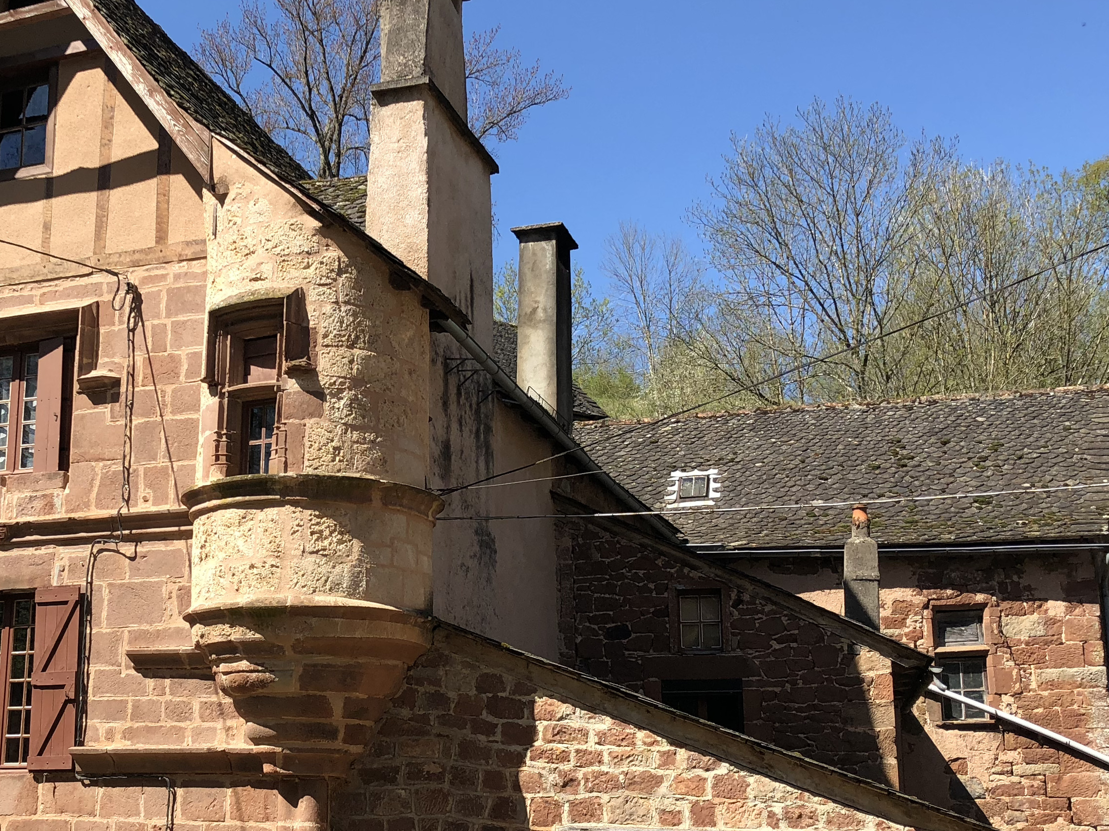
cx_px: 319
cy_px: 508
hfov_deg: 37.5
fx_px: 1602
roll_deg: -0.3
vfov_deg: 29.0
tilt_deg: +14.0
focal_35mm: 50
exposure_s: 1/1043
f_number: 1.8
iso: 20
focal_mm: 4
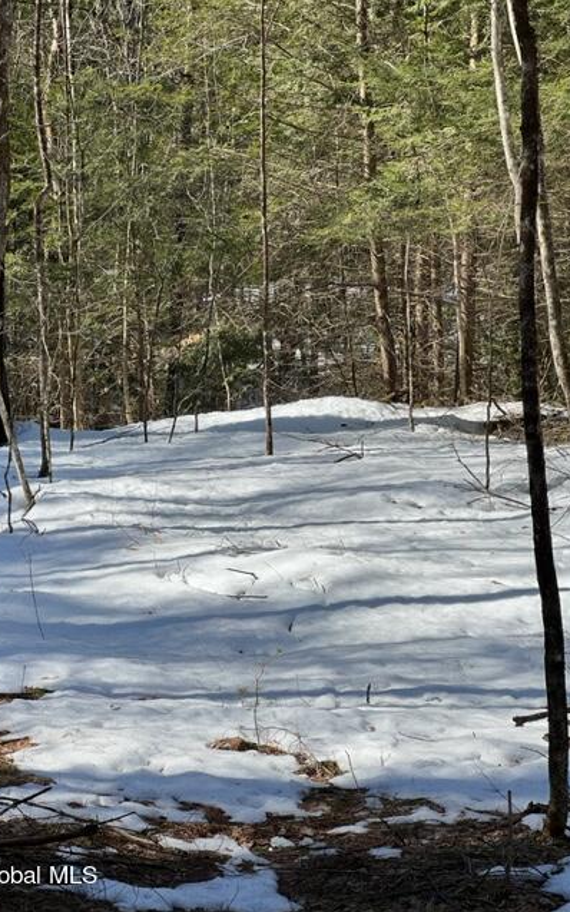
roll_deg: -0.8
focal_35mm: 82
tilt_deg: -2.3
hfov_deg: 15.9
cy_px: 457
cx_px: 231
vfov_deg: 25.2
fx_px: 2039
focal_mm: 9
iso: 32
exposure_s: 1/347
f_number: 2.8
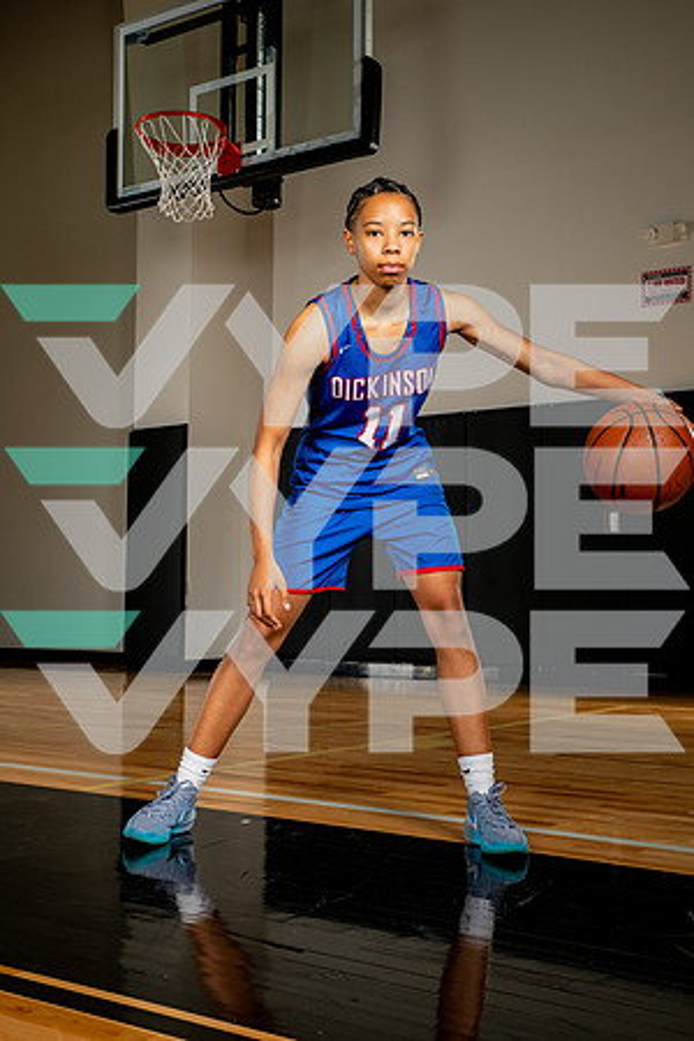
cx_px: 347
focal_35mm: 44
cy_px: 520
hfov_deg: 30.5
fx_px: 1272
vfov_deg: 44.5
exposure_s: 1/400
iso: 250
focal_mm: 44
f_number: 8
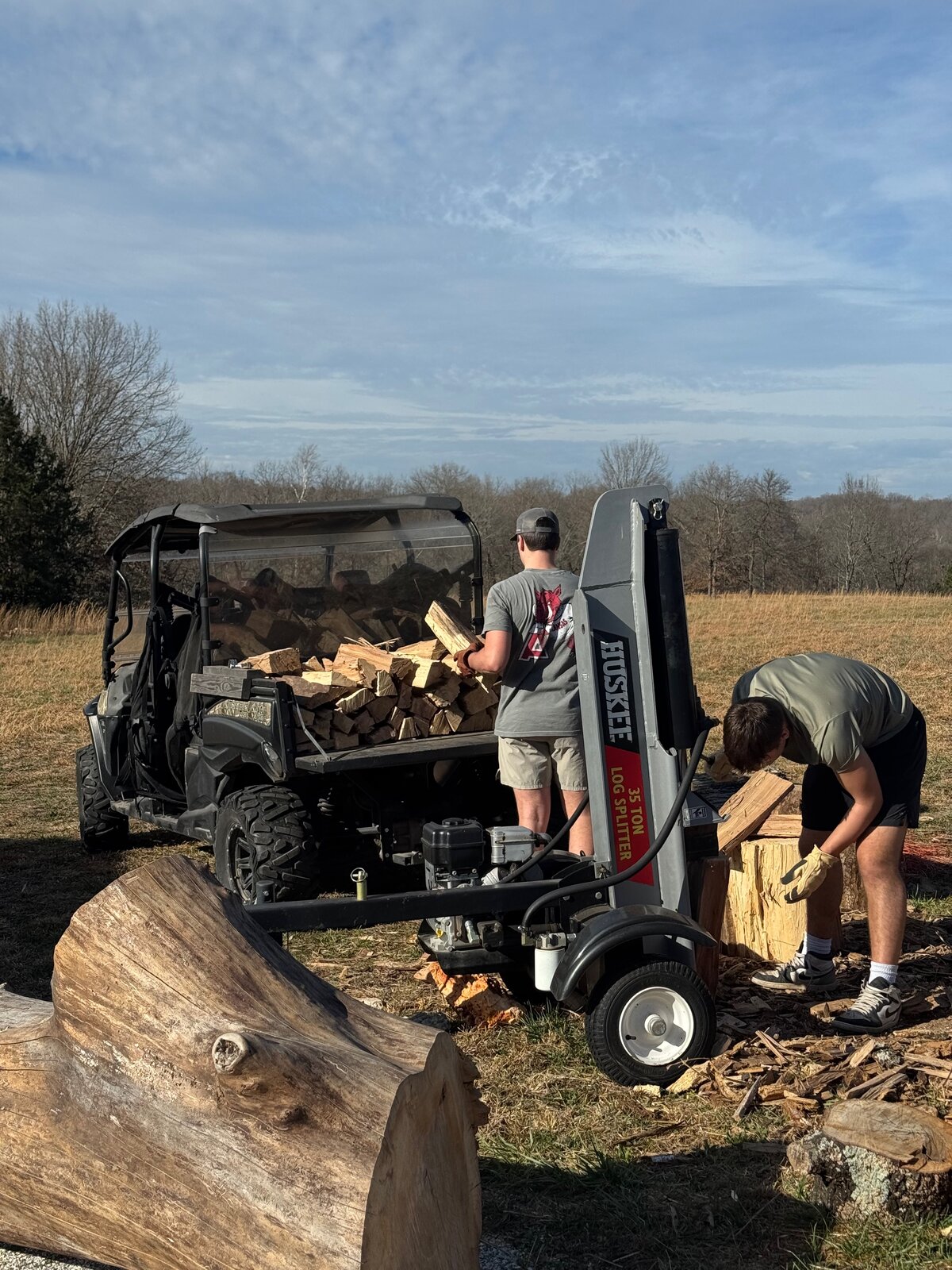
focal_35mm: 48
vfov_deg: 39.7
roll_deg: -0.3
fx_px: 1760
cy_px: 635
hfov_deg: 30.3
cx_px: 476
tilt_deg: -4.0
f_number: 1.78
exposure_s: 1/5848
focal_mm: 6.76
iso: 64
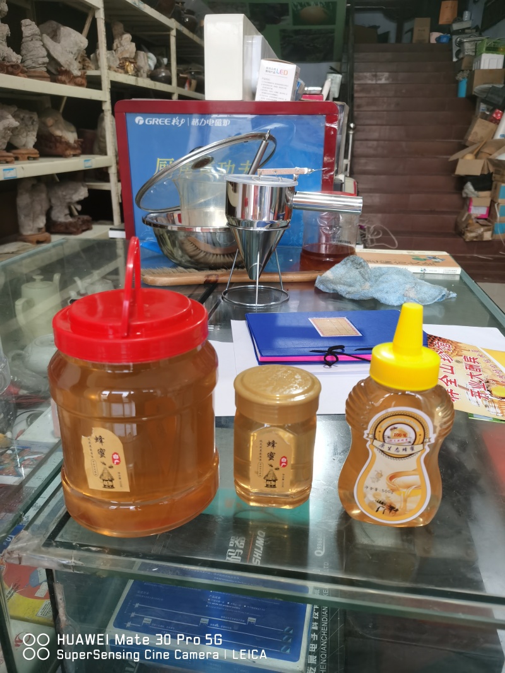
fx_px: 525
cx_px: 252
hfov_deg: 51.3
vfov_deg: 65.3
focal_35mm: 27
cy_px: 336
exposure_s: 1/50
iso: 125
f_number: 1.6
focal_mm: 5.56
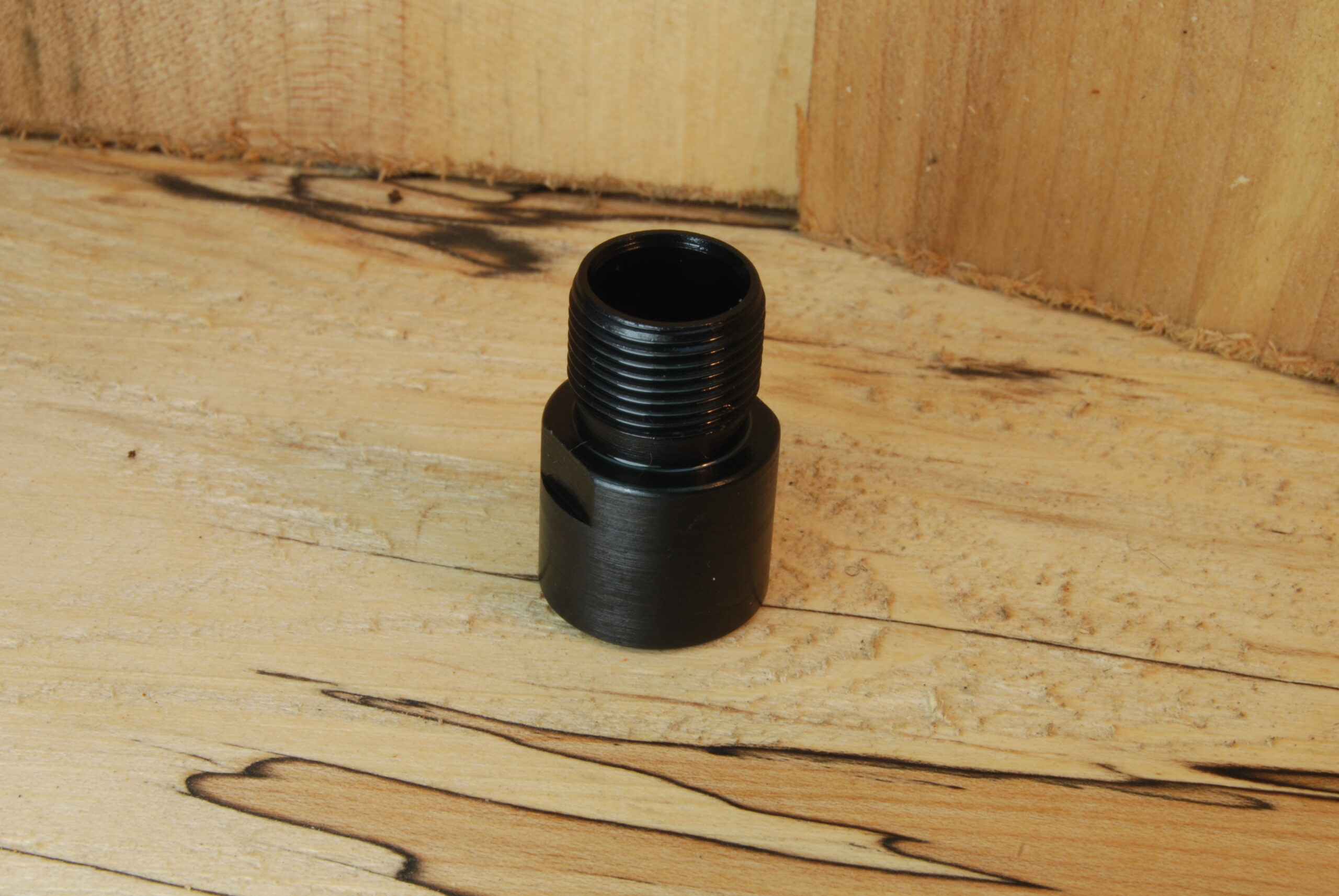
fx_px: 3072
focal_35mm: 82
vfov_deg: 16.6
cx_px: 670
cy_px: 448
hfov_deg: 24.6
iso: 200
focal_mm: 55
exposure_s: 1/13
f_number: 22
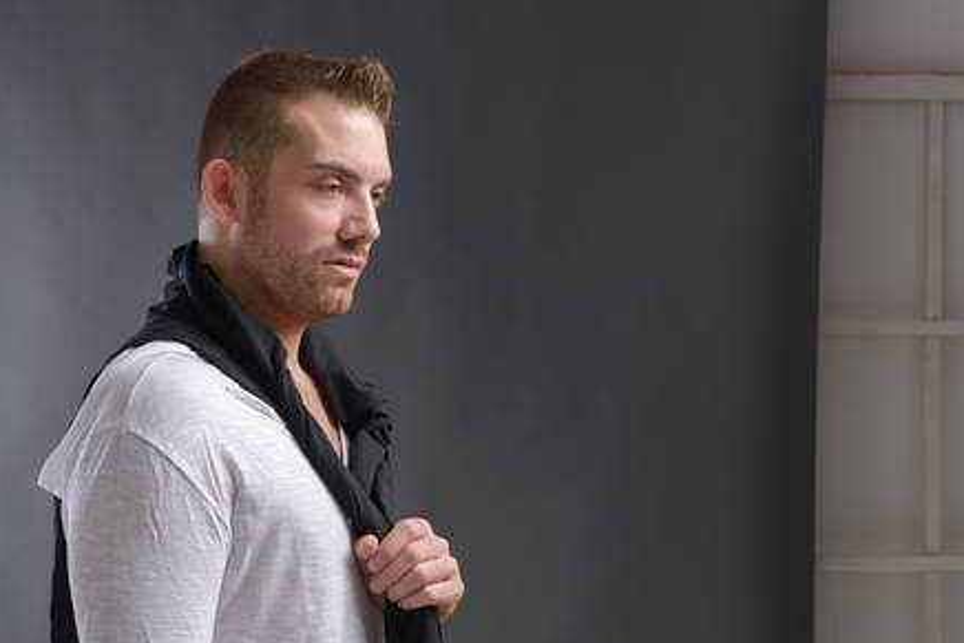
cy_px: 327
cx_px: 491
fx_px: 1714
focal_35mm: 64
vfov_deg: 21.3
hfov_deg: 31.4
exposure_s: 1/160
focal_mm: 62
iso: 100
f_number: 9
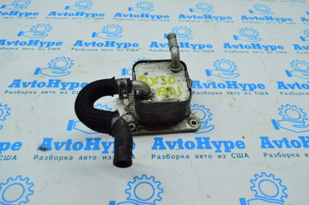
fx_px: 283
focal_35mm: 33
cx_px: 154
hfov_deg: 57.3
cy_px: 102
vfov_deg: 39.9
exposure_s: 1/640
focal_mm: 22
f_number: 6.3
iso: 6400
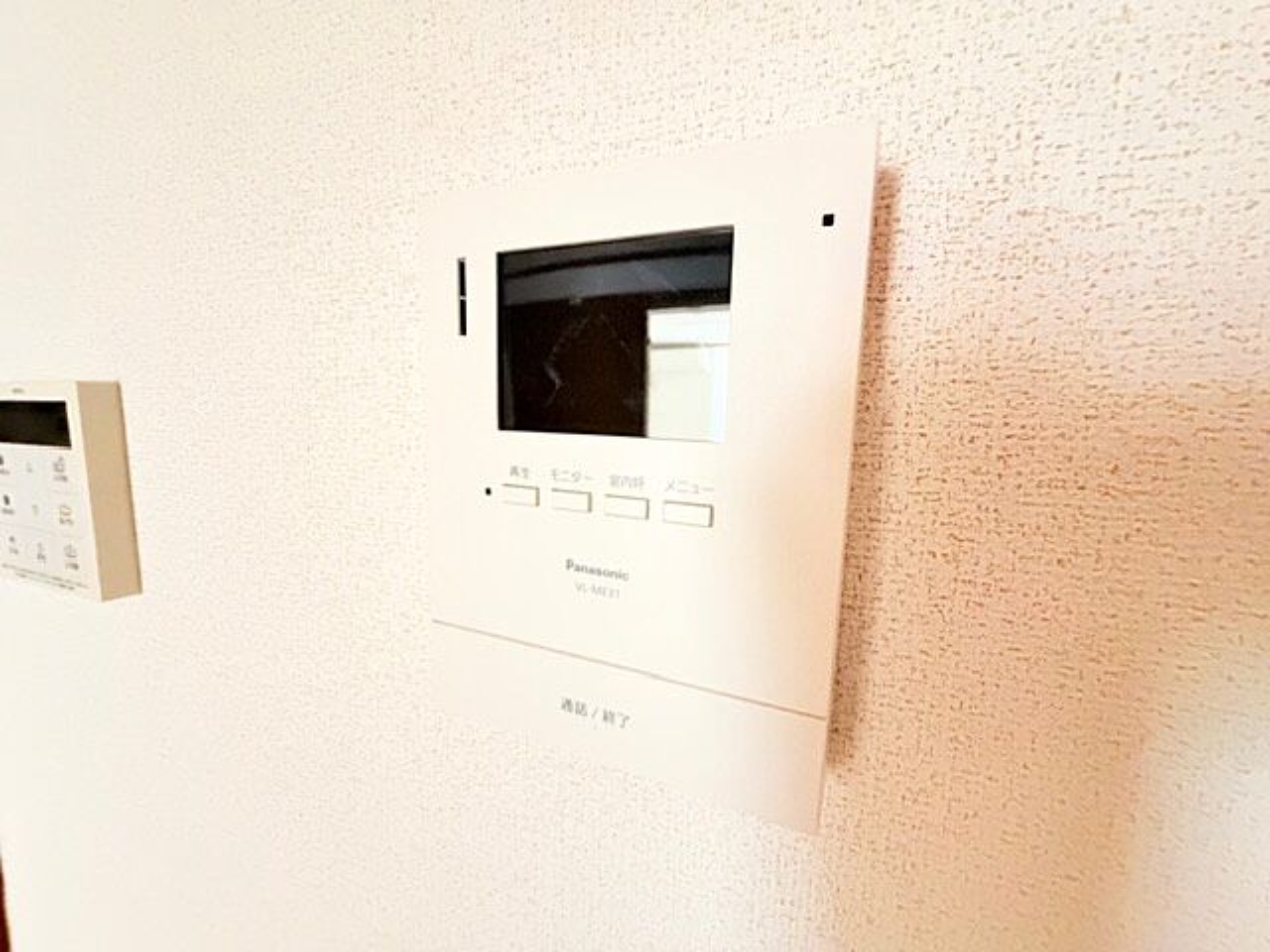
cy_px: 476
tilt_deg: -6.8
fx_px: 514
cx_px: 635
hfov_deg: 102.1
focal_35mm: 14
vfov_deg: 85.7
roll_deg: +0.3
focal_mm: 2.22
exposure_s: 1/30
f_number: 2.2
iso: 1600
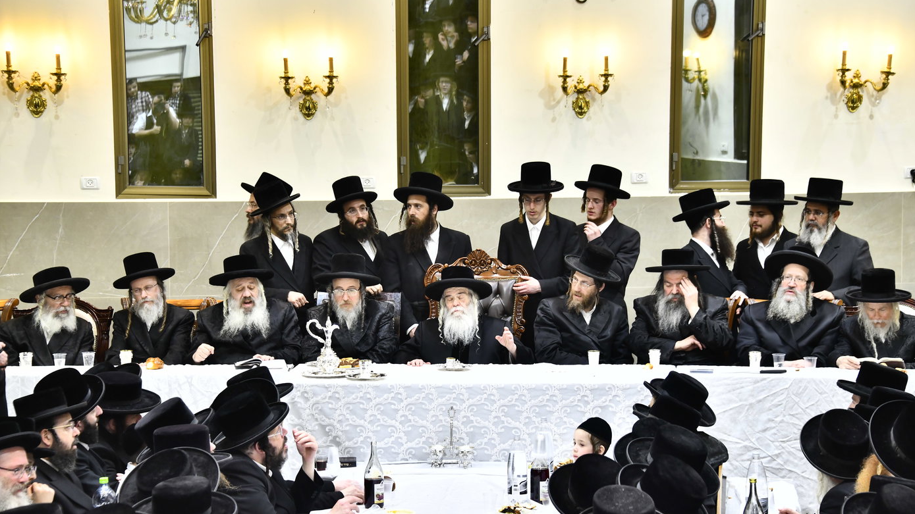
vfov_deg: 12.7
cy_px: 264
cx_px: 460
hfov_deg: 22.5
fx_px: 2305
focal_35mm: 95
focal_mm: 90
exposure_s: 1/160
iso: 1250
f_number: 5.6
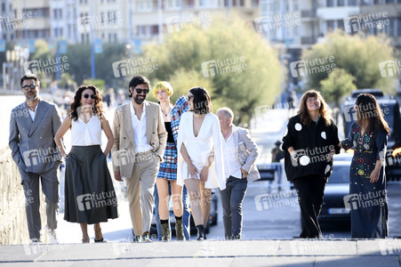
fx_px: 2226
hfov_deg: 10.3
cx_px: 200
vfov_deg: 6.9
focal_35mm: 200
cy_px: 134
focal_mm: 200
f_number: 5
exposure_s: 1/1000
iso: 640
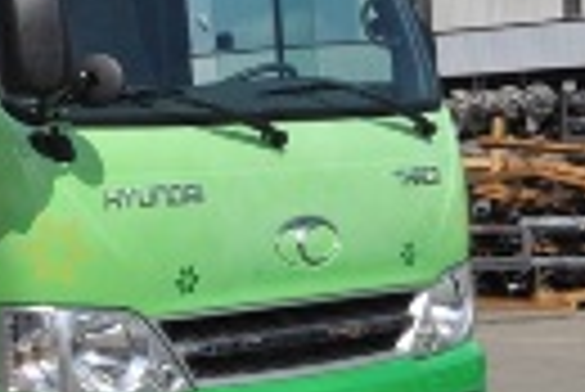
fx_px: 2180
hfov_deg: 14.5
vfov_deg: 10.3
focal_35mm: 134
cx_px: -216
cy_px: 131
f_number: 13
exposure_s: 1/640
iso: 400
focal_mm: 26
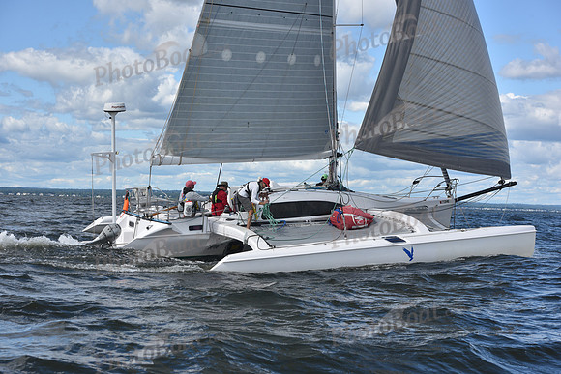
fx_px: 1091
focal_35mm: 70
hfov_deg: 28.8
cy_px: 187
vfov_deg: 19.5
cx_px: 280
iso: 250
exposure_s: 1/1000
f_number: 8
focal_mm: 70
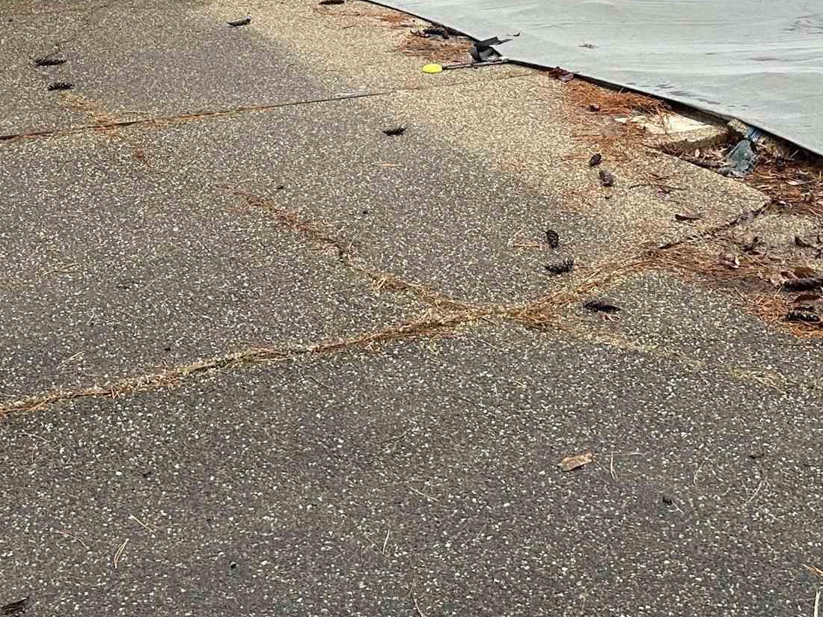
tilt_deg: +1.6
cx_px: 502
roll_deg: +0.1
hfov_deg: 28.9
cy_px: -236
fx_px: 1593
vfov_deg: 19.8
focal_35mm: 67
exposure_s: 1/583
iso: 80
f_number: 1.78
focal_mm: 6.86
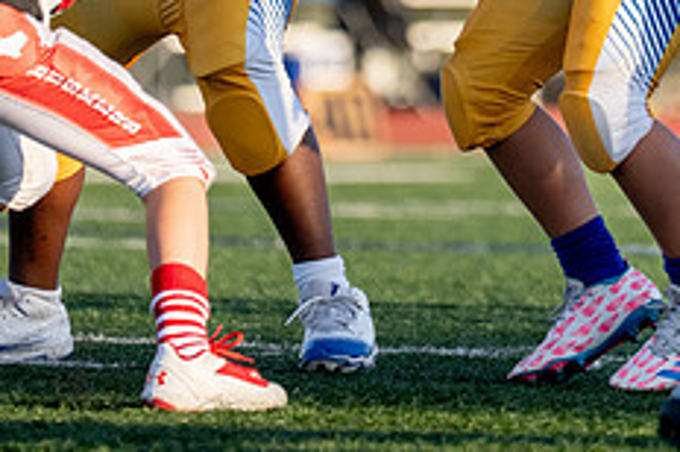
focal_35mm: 776
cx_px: 462
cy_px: -215
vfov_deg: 1.8
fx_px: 14637
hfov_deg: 2.7
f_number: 2.8
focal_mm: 182
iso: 250
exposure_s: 1/3200
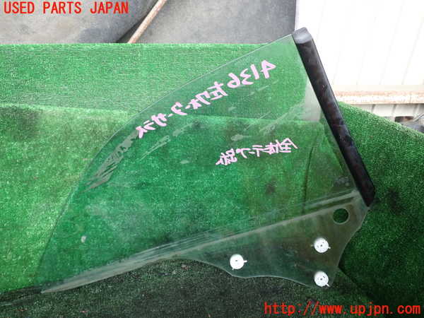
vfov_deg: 46.8
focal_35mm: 30
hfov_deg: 60.0
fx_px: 367
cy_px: 159
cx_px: 212
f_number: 2.3
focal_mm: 5.4
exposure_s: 1/50
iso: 200
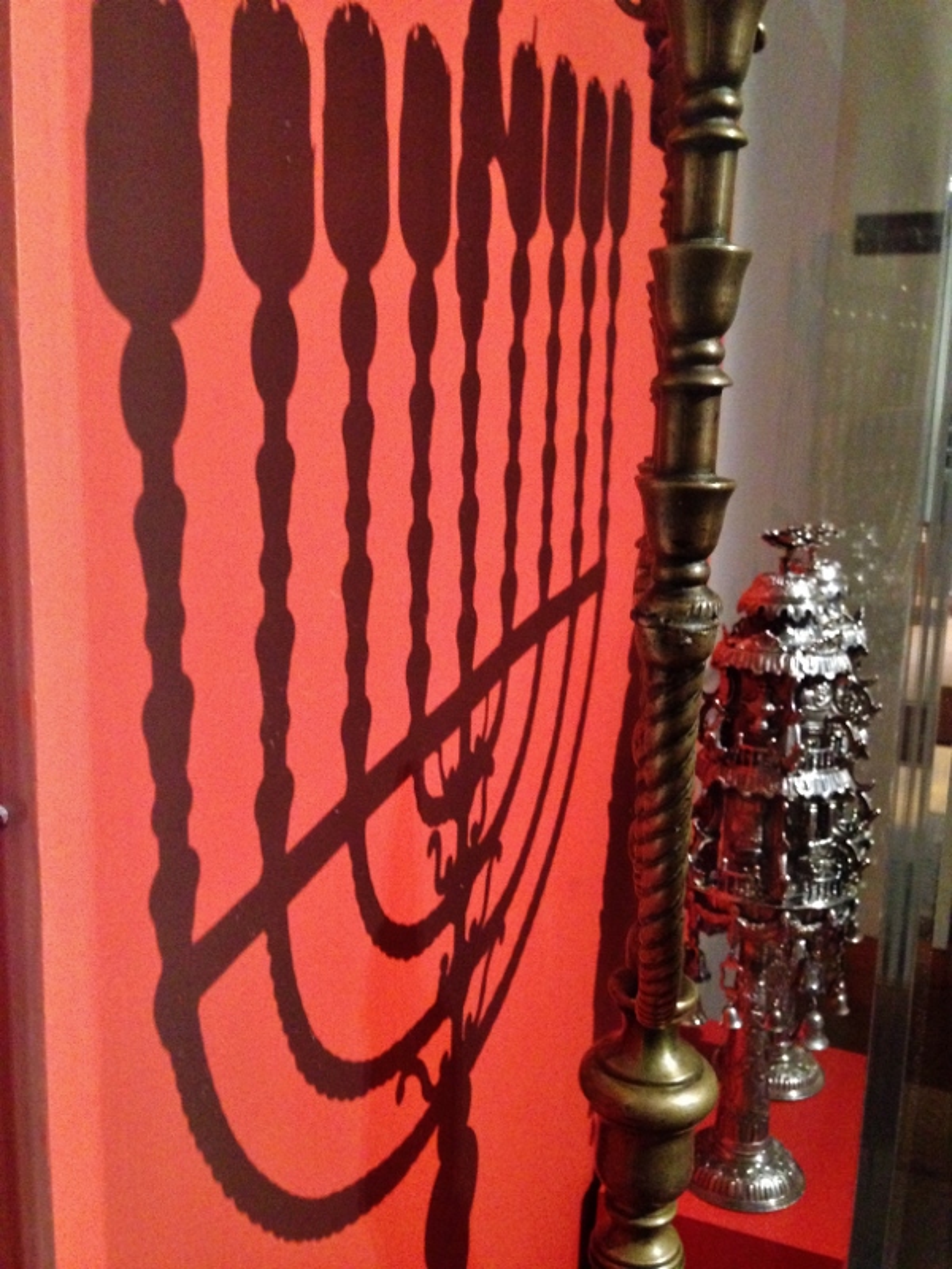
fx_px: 1210
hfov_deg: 42.9
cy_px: 634
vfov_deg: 55.4
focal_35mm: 33
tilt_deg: -7.4
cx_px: 476
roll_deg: -2.7
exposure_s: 1/15
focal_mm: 4.12
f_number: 2.4
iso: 800
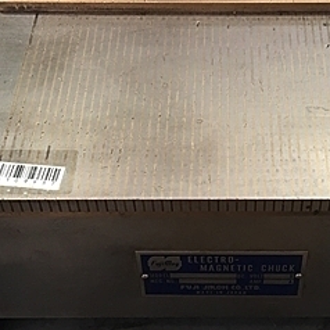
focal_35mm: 69
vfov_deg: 25.0
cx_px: 230
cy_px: 171
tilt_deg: -49.1
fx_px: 744
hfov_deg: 24.8
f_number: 2.2
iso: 64
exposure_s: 1/30
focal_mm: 4.15
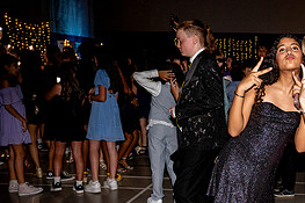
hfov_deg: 35.1
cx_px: 281
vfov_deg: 25.1
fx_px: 449
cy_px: 158
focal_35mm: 53
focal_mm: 24
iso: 1250
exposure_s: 1/100
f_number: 4
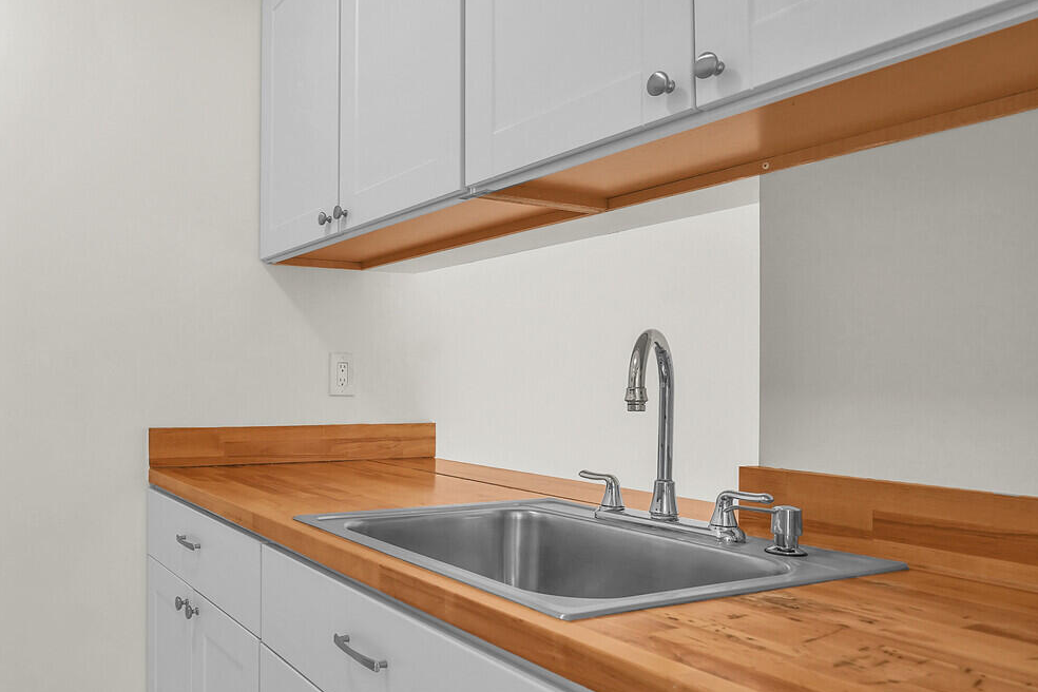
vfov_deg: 49.5
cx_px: 268
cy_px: 372
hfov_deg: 65.4
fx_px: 750
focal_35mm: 26
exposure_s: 1/13
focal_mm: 16
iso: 800
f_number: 4
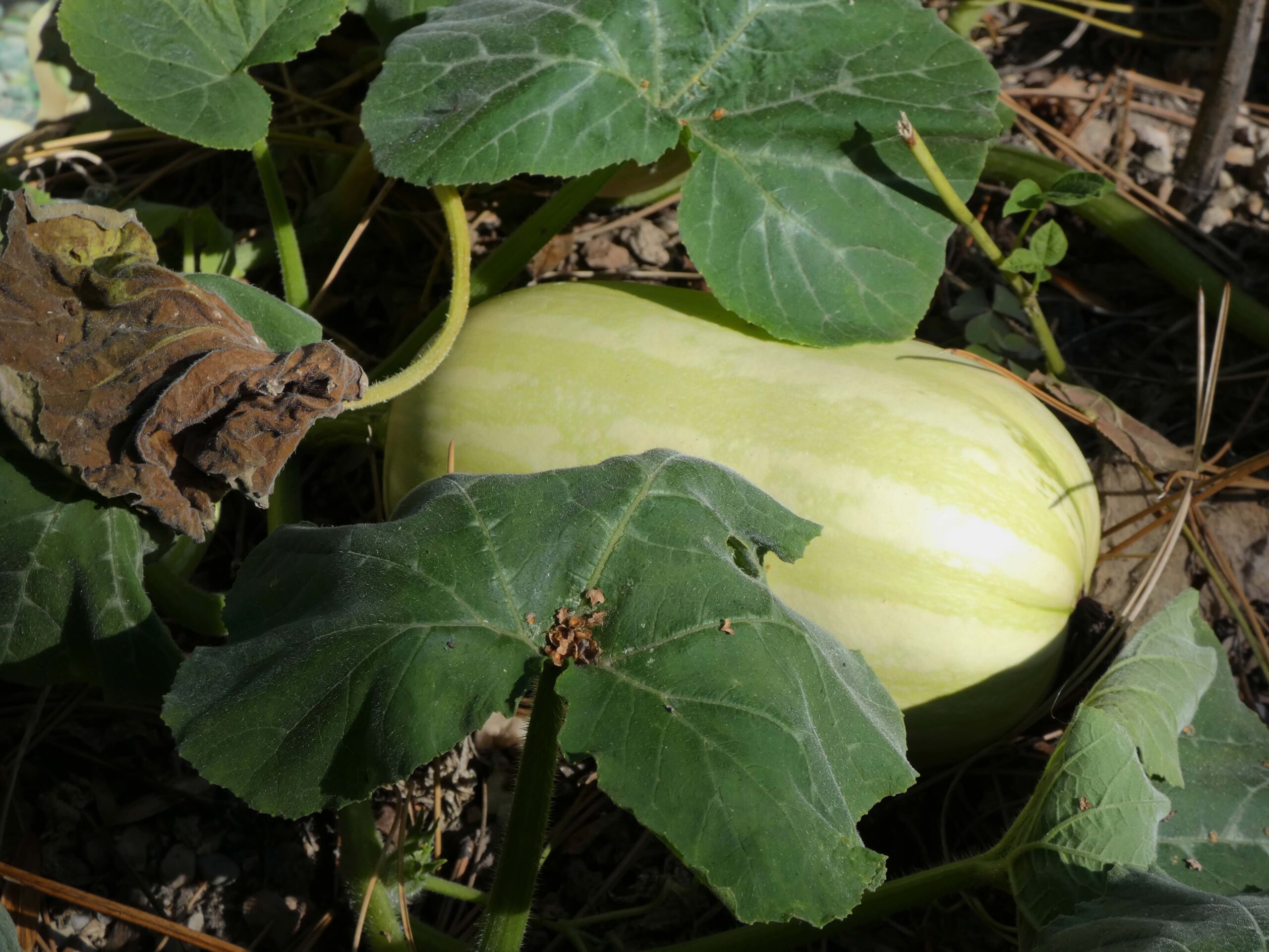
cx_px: 634
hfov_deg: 20.7
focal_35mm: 95
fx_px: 3483
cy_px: 476
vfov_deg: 15.6
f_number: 4.8
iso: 80
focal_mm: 17.1
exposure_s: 1/320
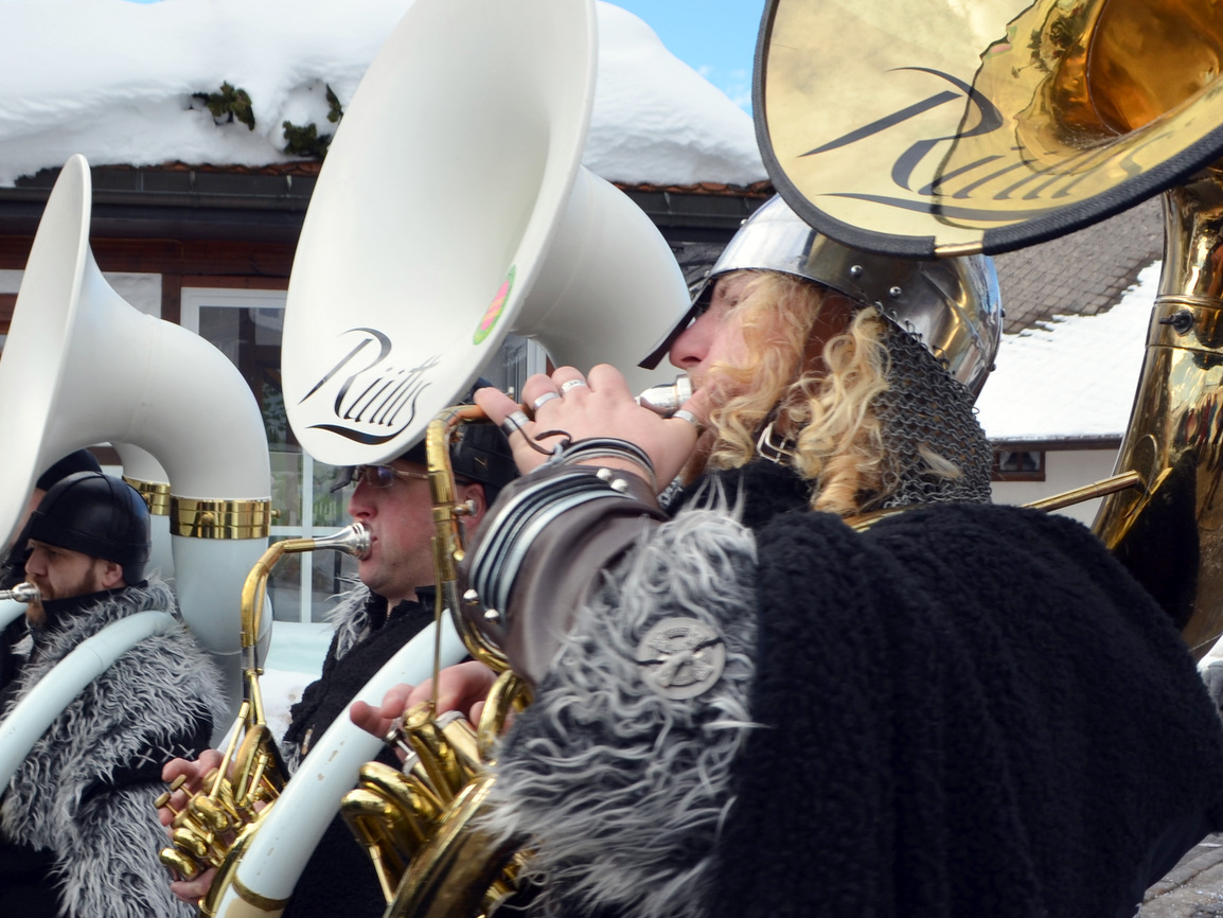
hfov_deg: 51.3
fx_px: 1272
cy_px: 385
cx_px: 602
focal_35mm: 36
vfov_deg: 39.6
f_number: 7.1
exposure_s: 1/200
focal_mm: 18
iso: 100
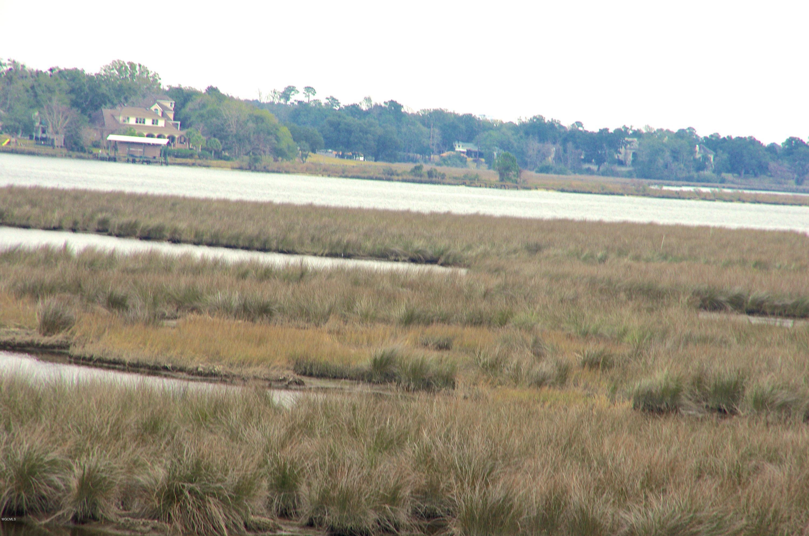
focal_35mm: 202
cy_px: 268
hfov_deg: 10.2
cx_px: 404
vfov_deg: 6.8
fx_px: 4541
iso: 400
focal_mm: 135
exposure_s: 1/200
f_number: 9
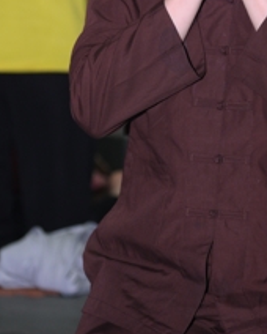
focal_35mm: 264
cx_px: 212
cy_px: 76
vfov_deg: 7.3
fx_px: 2604
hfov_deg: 5.9
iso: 1000
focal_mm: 92
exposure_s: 1/60
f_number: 4
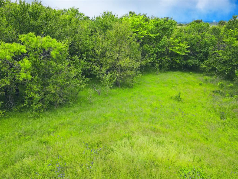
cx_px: 119
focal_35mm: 24
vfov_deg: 56.8
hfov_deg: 71.6
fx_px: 165
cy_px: 90
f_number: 2.8
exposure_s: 1/350
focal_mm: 4.5
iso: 100
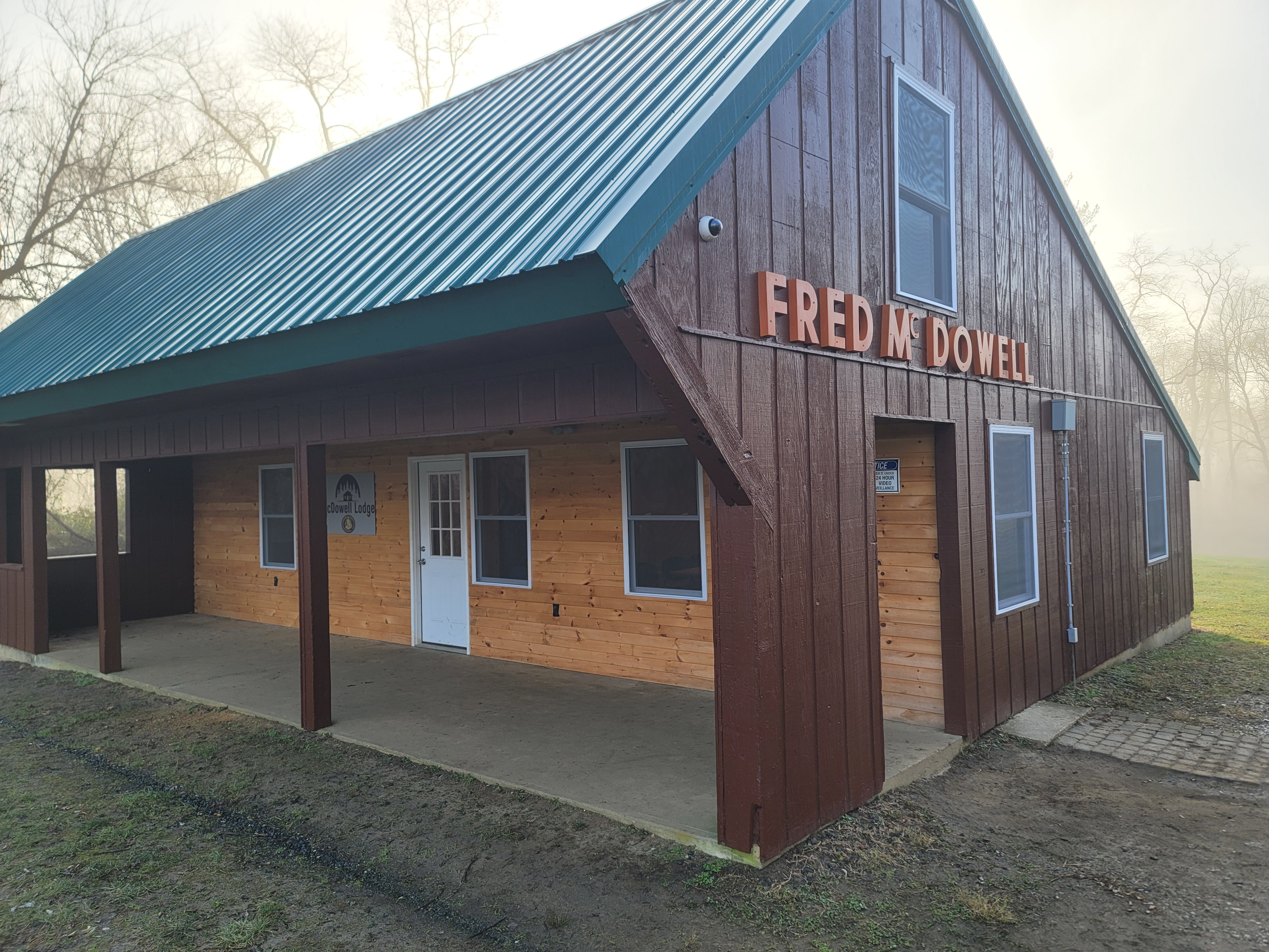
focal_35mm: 25
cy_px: 476
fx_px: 916
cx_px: 634
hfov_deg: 69.4
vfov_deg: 54.9
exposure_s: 1/162
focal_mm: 7
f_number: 1.8
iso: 20
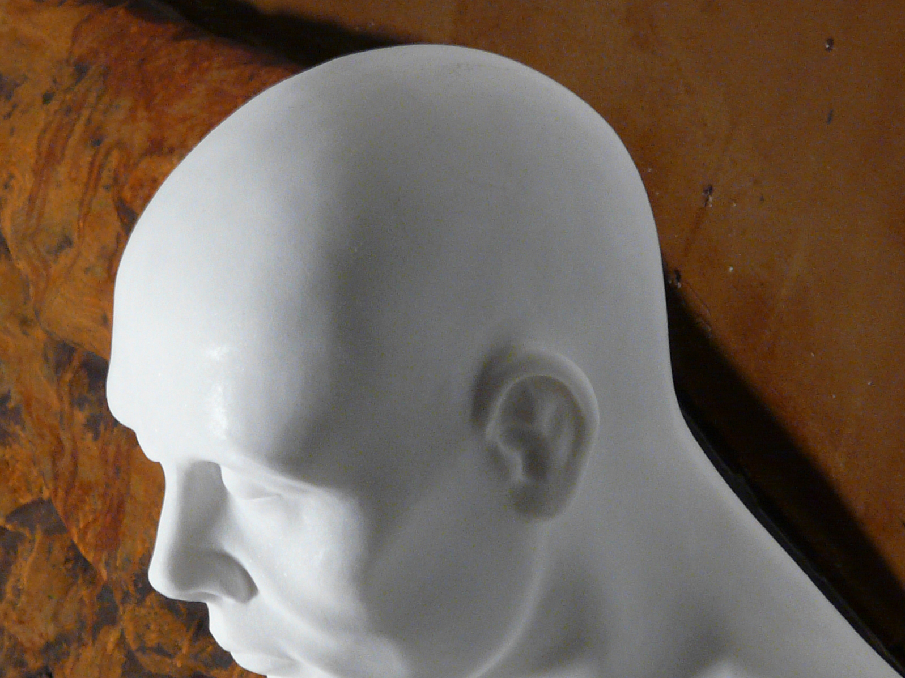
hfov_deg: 3.9
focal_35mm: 507
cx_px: 244
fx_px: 13252
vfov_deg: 2.9
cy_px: 528
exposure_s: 1/10
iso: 200
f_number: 3.6
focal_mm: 40.8
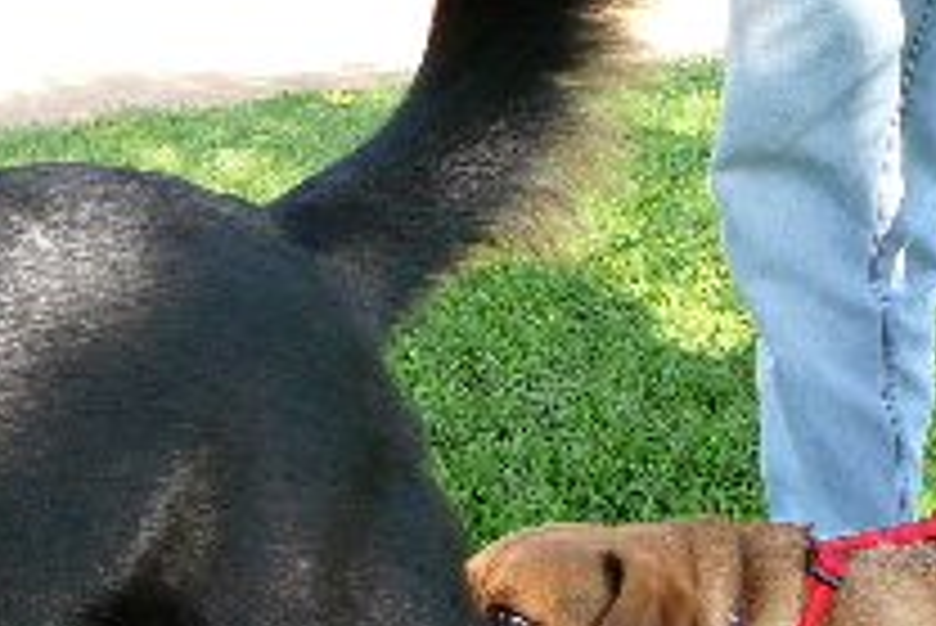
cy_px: 549
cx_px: 410
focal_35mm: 70
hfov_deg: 28.8
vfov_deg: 19.2
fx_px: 1821
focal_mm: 5.2
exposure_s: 1/200
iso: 100
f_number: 2.8
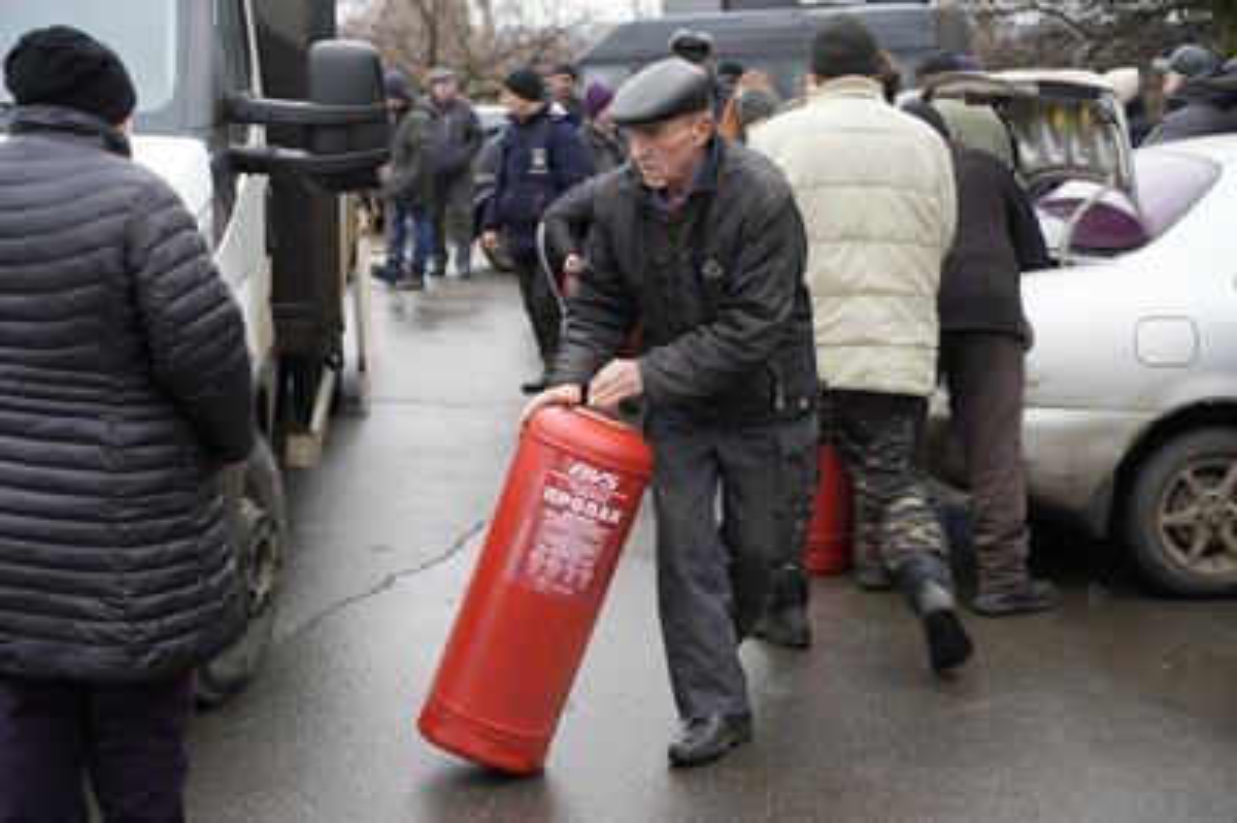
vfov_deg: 24.2
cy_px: 412
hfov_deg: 35.7
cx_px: 618
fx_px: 1923
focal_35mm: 56
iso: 400
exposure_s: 1/160
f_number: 4
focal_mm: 56
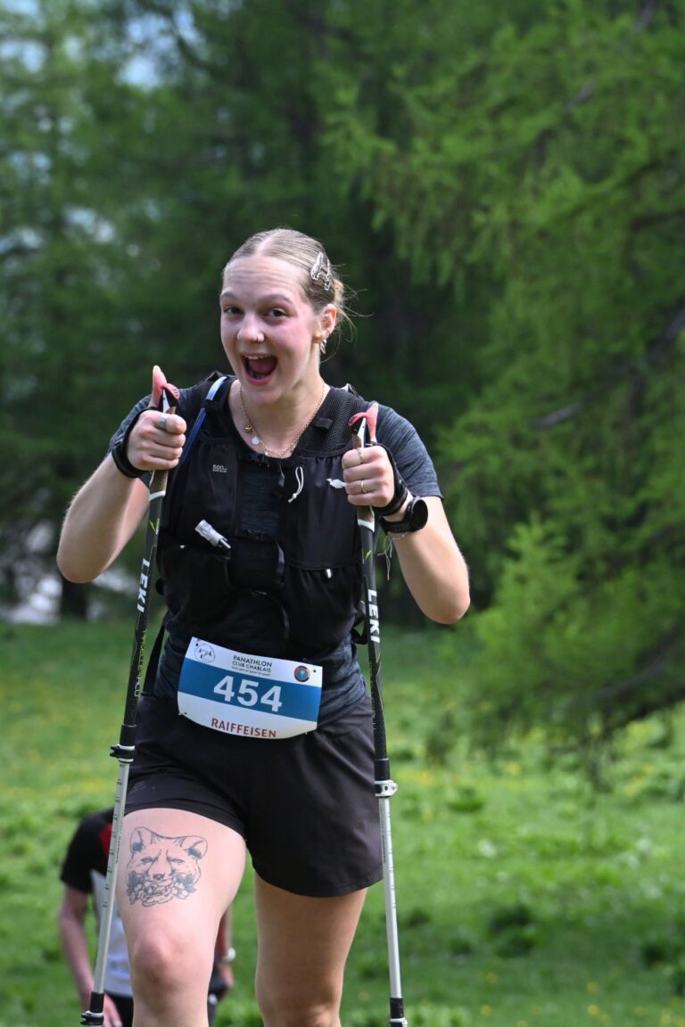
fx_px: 5351
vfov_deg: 11.0
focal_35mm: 188
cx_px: 342
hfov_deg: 7.3
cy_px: 514
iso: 5000
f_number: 6.7
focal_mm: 125
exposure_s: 1/4000
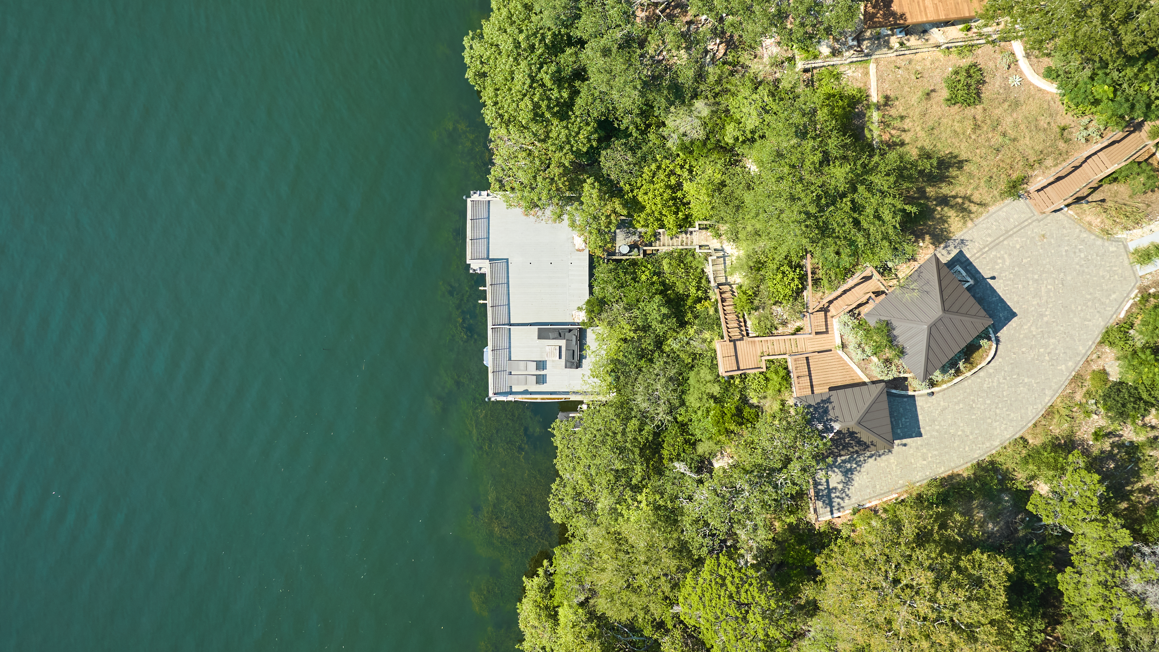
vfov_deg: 32.7
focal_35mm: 36
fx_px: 1106
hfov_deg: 55.3
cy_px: 240
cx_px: 584
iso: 130
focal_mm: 12.29
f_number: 2.8
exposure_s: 1/1000
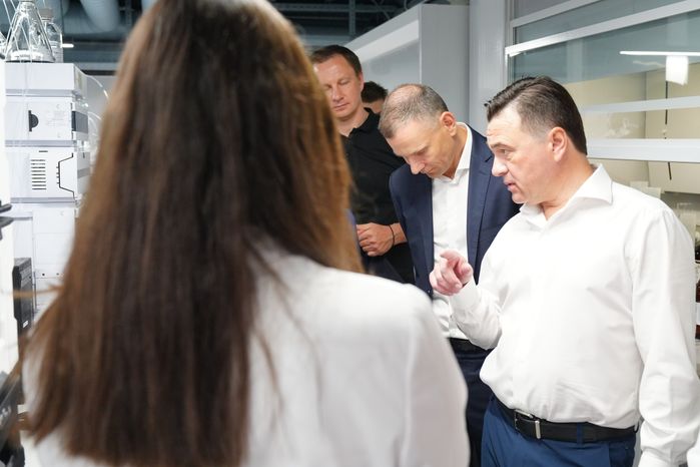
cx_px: 350
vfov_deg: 32.6
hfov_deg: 47.4
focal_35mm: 41
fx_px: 797
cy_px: 234
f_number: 4.5
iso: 4000
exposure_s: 1/320
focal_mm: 41
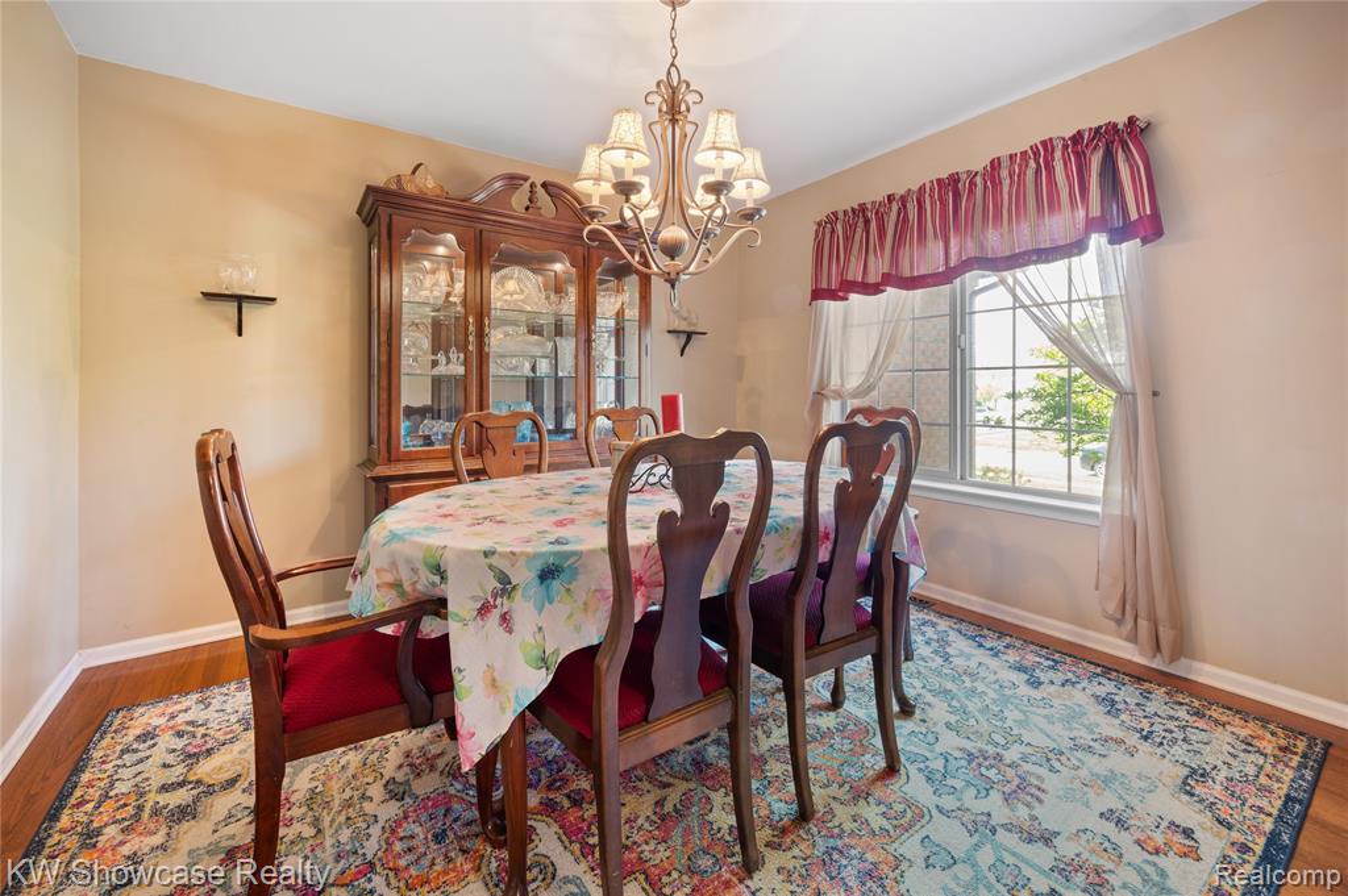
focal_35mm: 14
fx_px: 524
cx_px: 674
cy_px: 448
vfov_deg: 81.1
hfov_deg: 104.3
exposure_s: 4
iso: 100
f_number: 11
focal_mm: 14
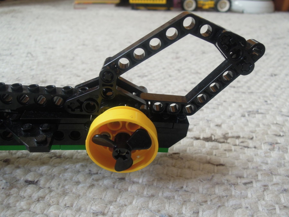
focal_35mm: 28
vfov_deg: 49.7
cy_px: 108
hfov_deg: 63.4
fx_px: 234
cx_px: 144
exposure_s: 1/30
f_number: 2.8
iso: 220
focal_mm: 5
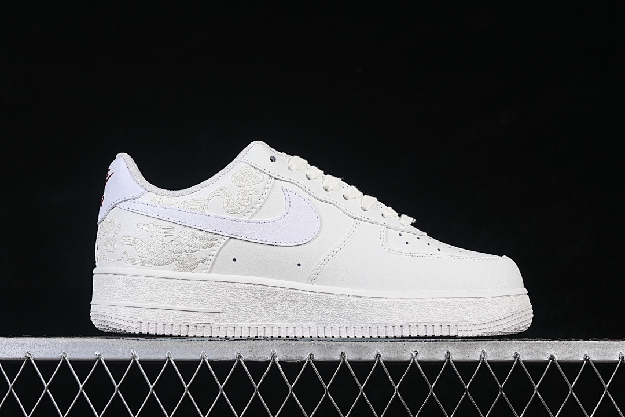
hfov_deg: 27.0
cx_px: 312
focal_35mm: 75
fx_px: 1302
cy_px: 208
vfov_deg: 18.2
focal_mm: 50
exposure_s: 1/80
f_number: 8
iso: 160
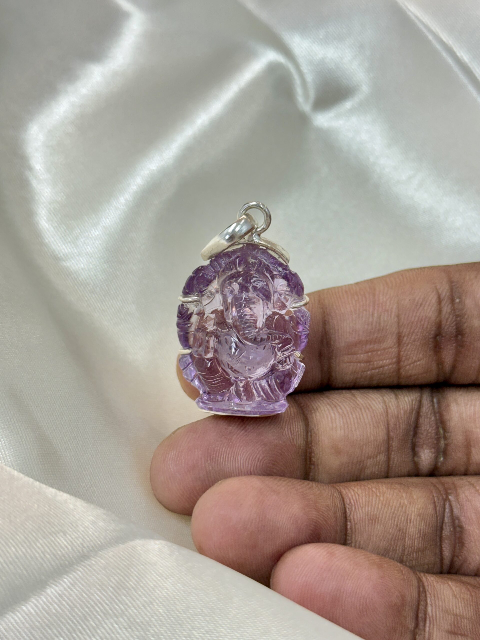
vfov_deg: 39.7
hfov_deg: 30.3
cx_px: 240
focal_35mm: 48
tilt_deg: -51.8
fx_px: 887
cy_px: 320
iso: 80
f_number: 1.78
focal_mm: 6.76
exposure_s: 1/100
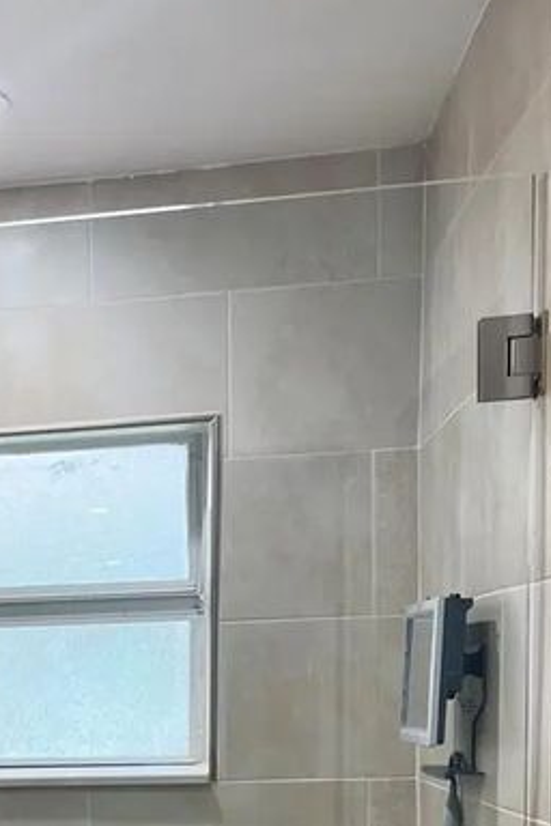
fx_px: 1377
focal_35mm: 60
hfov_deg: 21.0
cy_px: 829
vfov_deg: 30.9
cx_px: -125
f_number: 1.5
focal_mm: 5.7
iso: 64
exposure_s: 1/120
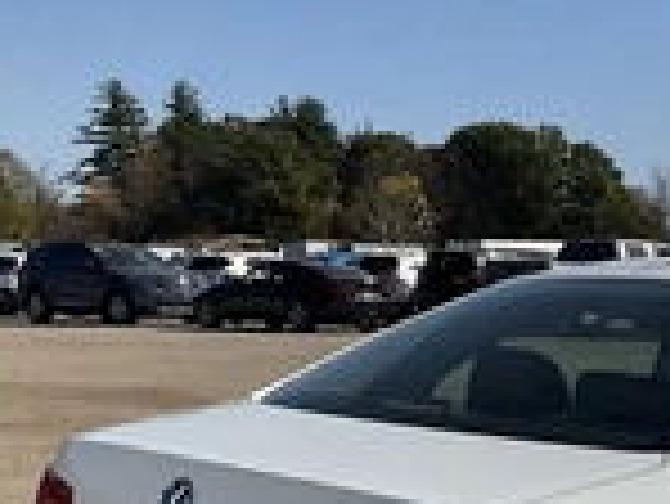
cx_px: 697
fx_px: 1511
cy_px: 518
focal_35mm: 78
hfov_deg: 23.7
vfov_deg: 18.4
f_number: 1.8
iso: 25
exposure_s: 1/3788
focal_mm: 3
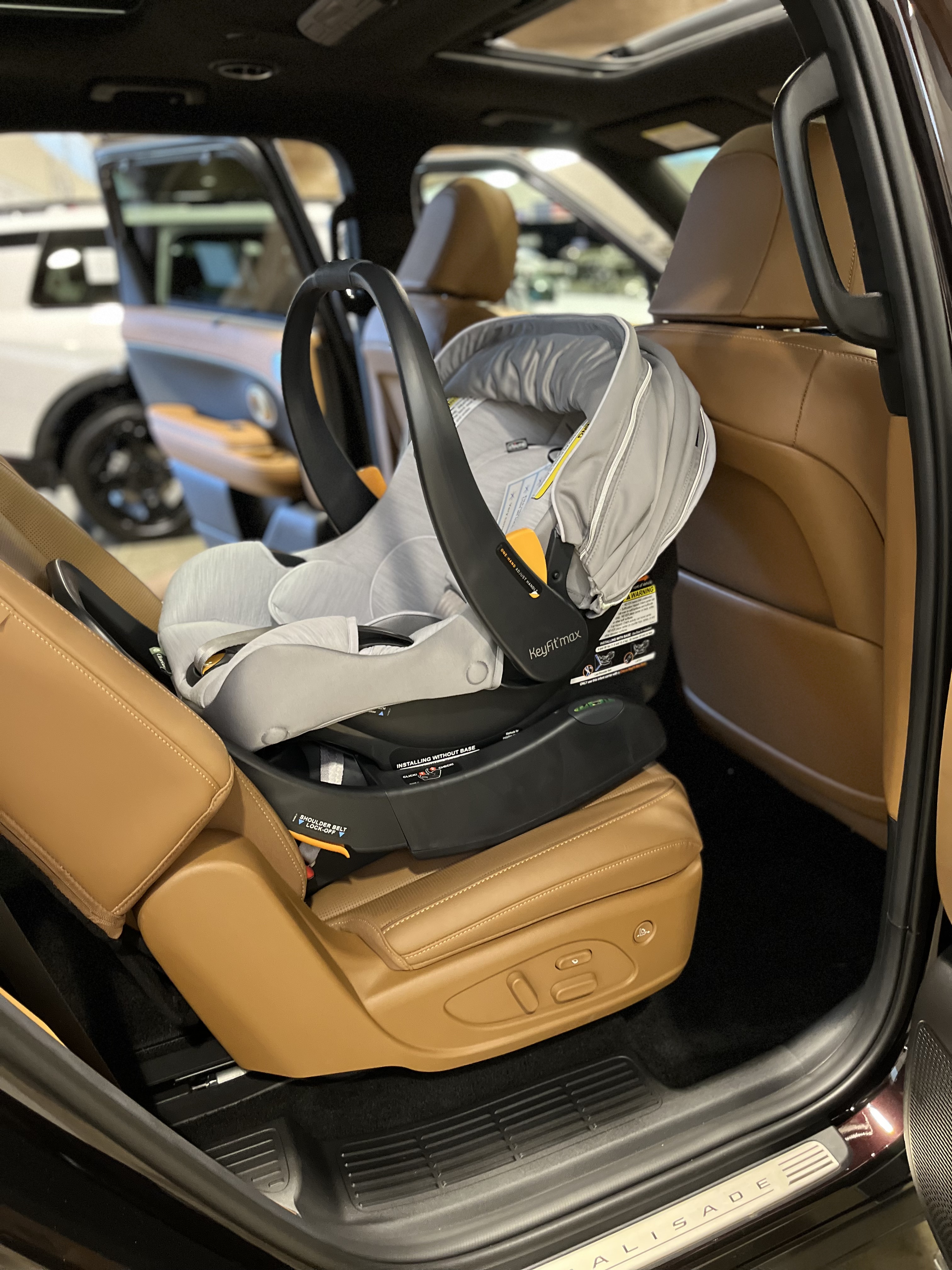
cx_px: 476
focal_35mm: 26
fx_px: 953
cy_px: 635
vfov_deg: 67.3
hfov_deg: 53.1
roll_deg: +2.4
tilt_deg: -20.8
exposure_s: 1/40
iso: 500
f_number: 1.6
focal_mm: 5.1
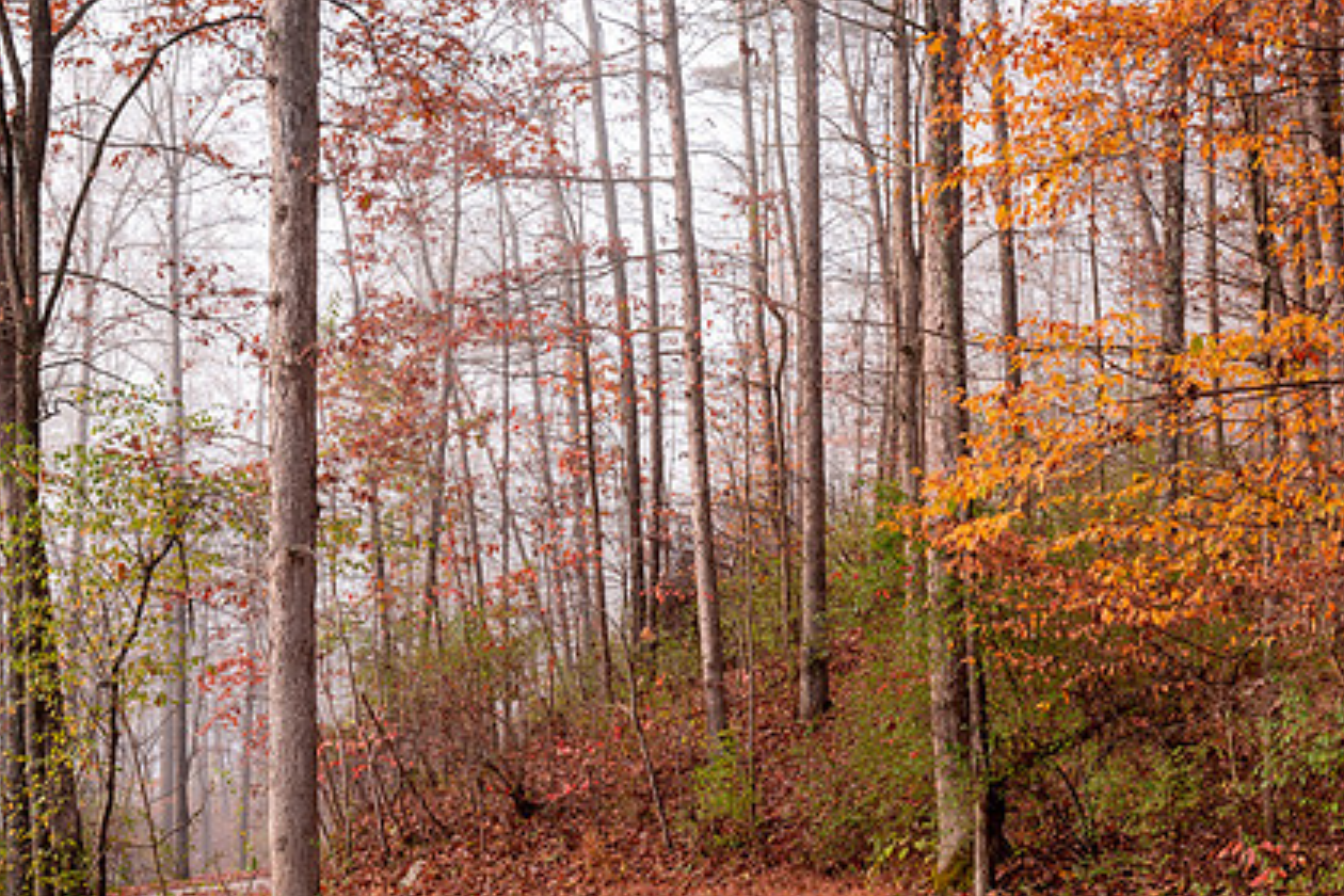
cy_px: 613
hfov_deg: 29.2
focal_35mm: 69
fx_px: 2576
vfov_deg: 19.7
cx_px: 803
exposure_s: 1/8
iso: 100
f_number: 13
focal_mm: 50
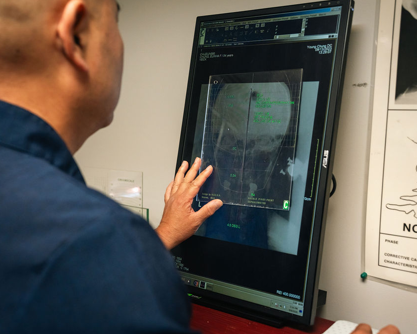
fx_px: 494
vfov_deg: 37.3
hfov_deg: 45.8
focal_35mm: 40
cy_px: 167
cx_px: 212
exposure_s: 1/250
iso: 1250
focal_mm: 35
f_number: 3.5
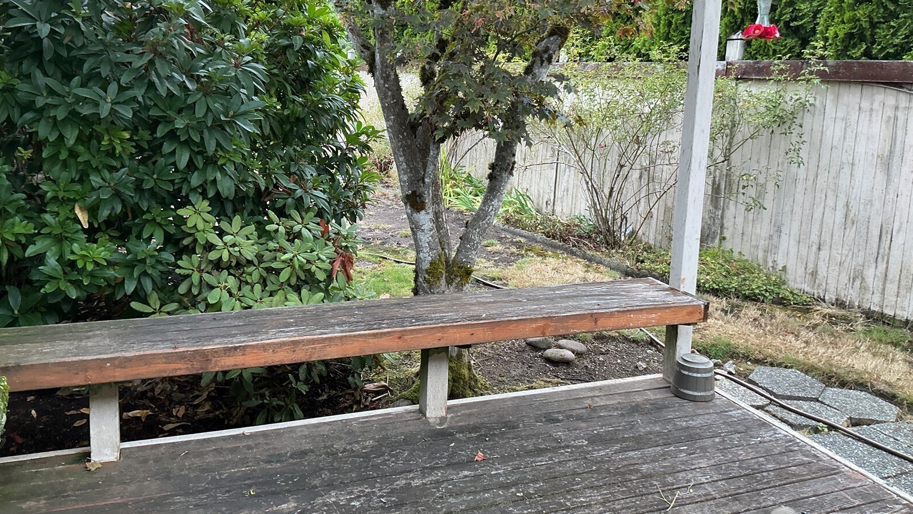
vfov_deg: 36.5
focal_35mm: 32
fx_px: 775
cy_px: 198
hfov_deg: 61.0
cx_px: 456
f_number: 1.8
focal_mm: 3
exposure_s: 1/120
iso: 50
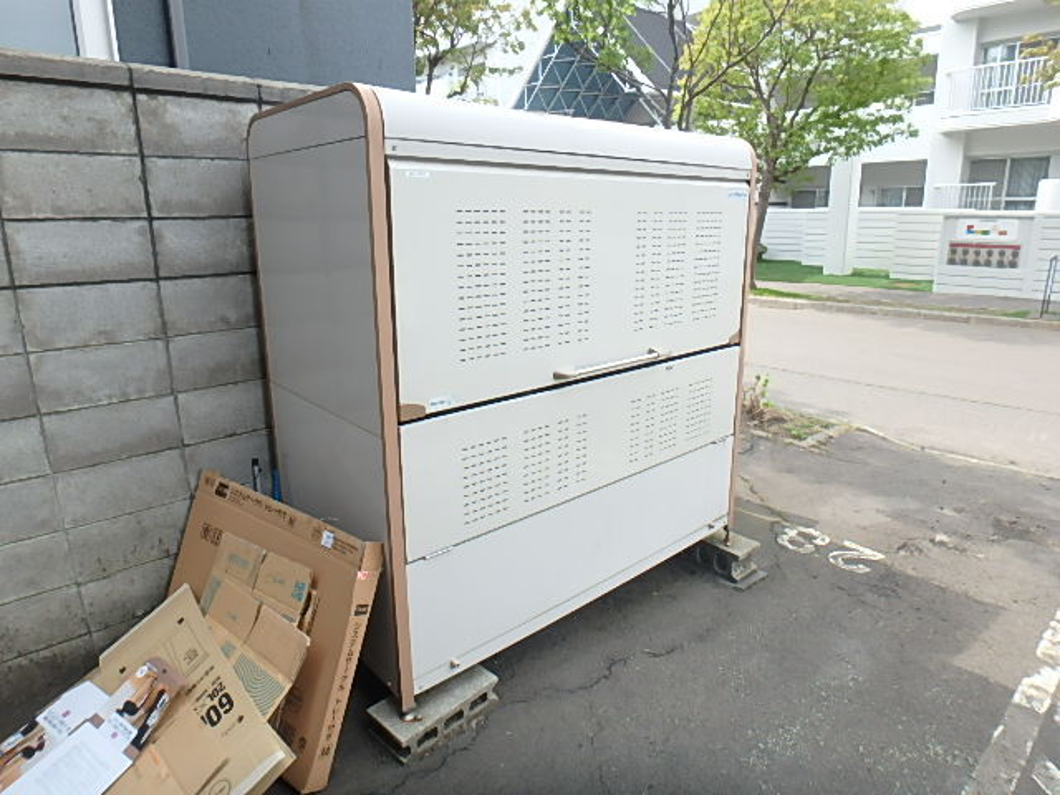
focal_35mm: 21
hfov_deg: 79.0
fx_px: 643
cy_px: 398
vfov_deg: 63.4
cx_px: 530
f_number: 3.5
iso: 125
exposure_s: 1/200
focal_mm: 3.7
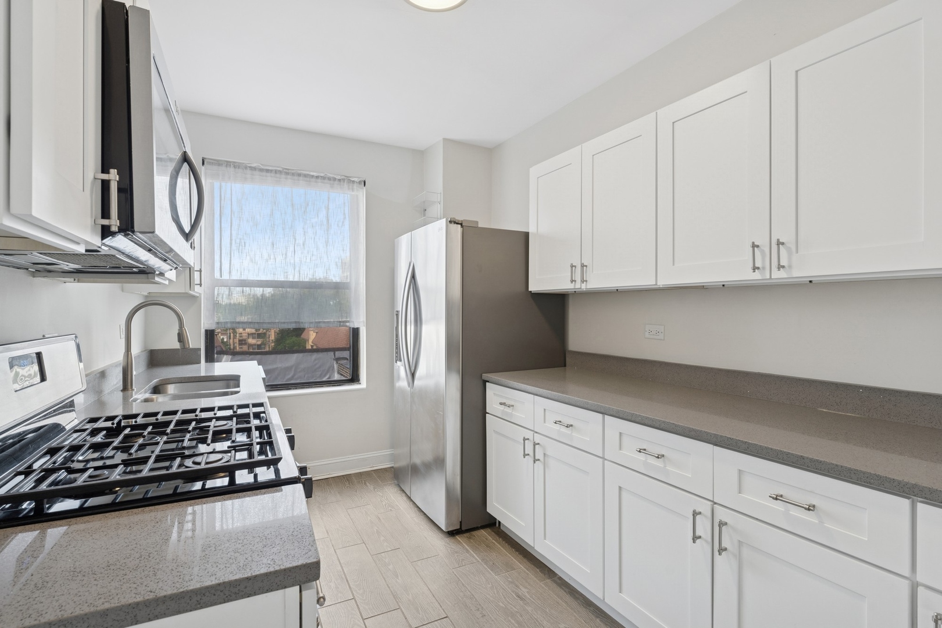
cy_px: 314
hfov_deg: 93.3
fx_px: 445
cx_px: 471
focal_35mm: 17
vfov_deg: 70.4
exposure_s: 1/60
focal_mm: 17
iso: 320
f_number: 8
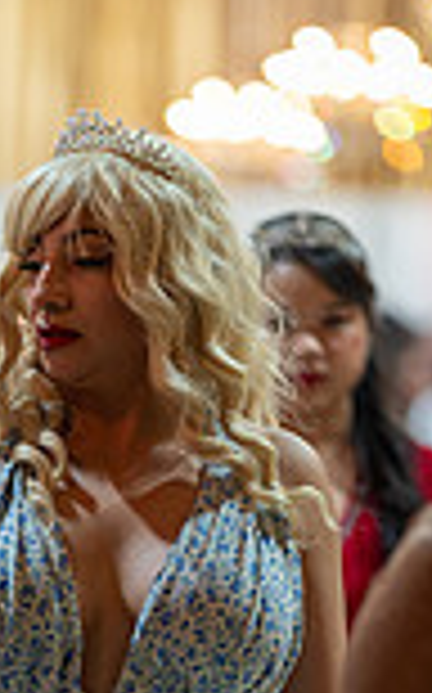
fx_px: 4775
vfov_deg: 8.2
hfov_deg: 5.2
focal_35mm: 253
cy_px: 846
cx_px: -32
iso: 250
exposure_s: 1/160
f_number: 1.4
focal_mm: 85
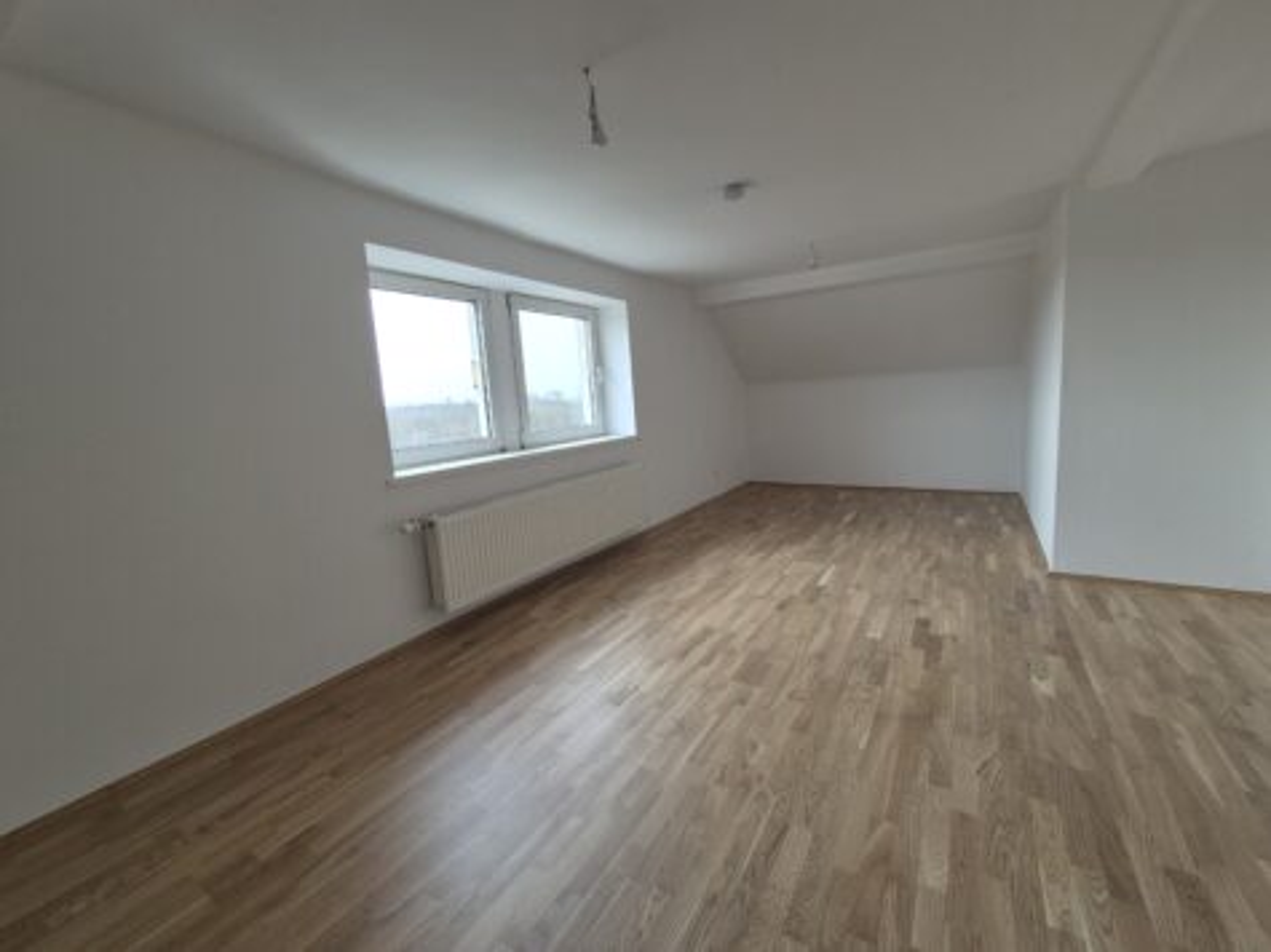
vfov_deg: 89.9
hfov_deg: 106.2
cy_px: 476
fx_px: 477
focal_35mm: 13
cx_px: 636
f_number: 2.2
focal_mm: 2.2
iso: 80
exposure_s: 1/100
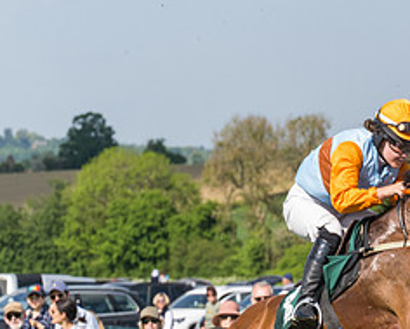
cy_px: 487
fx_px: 3071
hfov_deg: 7.5
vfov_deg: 6.1
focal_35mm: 253
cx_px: 639
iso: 400
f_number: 5
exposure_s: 1/2500
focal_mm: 70
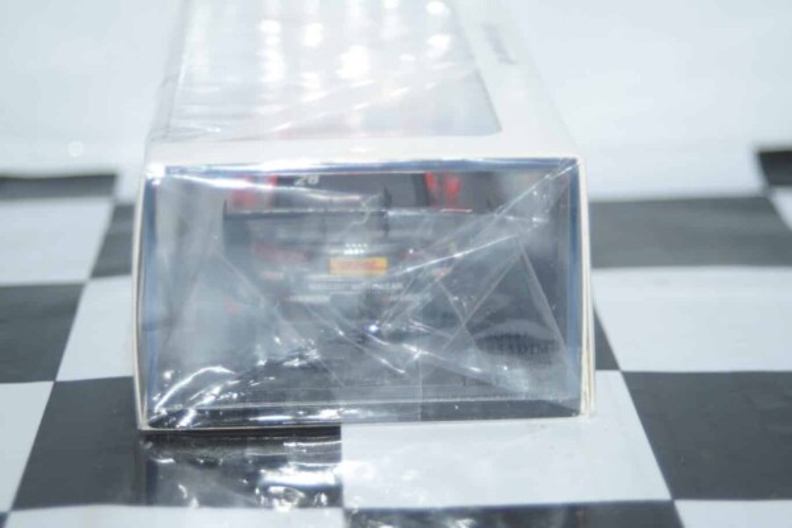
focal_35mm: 90
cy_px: 264
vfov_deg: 15.2
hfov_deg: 22.6
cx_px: 396
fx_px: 1980
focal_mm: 60
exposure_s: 1/125
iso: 250
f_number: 5.6
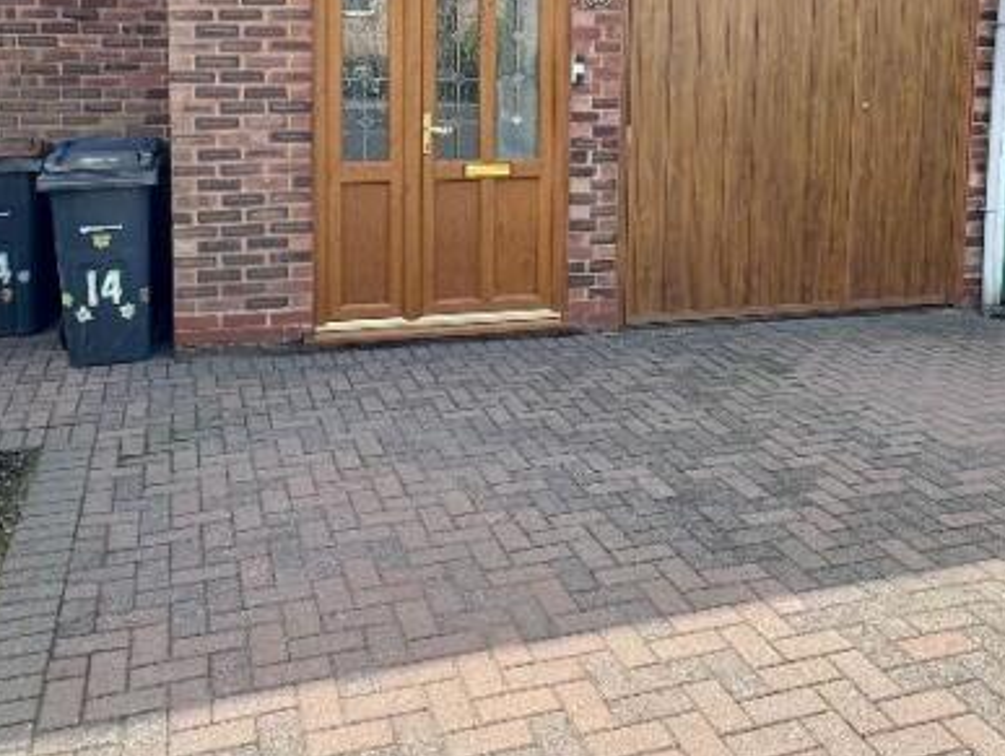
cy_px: 138
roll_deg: -1.0
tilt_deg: -4.2
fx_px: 1075
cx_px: 486
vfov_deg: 37.2
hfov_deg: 50.1
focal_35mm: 37
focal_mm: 2.22
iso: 40
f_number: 2.2
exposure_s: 1/373
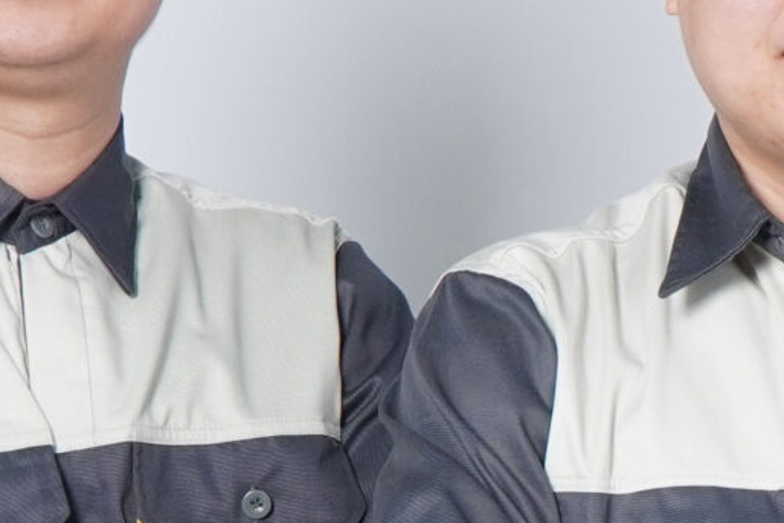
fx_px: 5369
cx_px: 810
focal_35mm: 246
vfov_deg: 5.5
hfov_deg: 8.3
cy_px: 682
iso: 400
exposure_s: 1/125
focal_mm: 33
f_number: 7.1
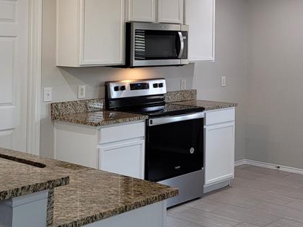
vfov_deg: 23.9
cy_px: 35
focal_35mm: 60
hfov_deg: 31.6
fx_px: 525
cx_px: 231
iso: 200
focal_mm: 7
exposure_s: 1/120
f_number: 1.8
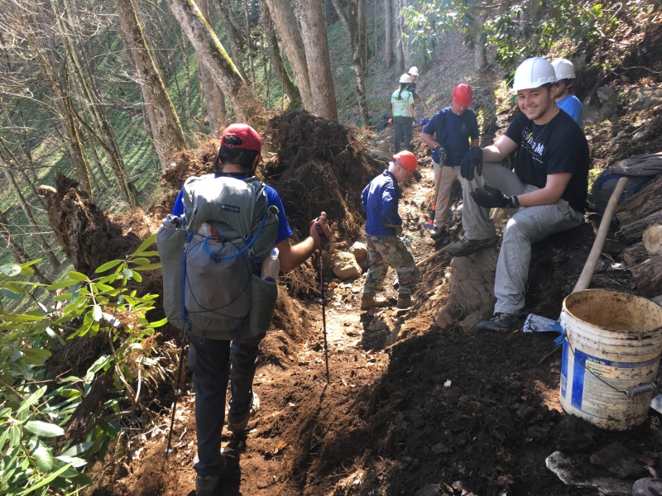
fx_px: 555
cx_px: 331
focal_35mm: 29
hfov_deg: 61.7
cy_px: 248
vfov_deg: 48.2
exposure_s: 1/120
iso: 40
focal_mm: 4.15
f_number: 2.2
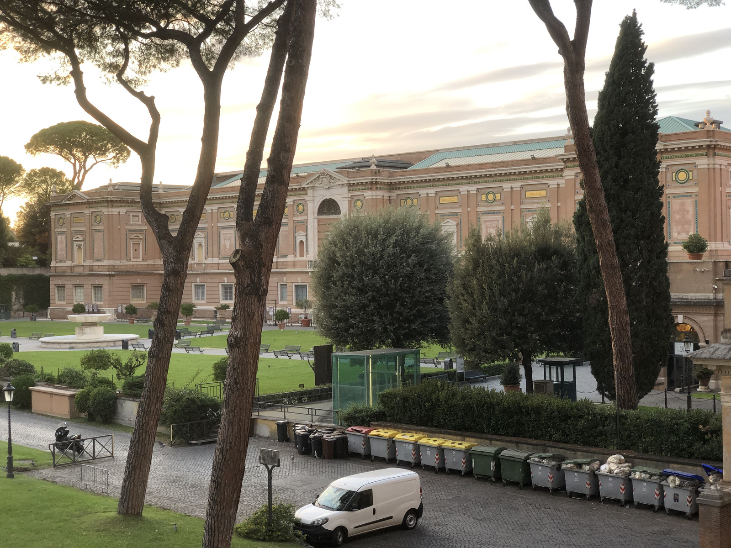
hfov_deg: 36.8
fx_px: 1098
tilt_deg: -0.5
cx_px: 366
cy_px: 274
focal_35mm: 52
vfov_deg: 28.0
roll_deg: +2.1
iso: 16
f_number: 2.4
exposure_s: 1/60
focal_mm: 6
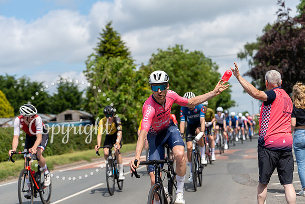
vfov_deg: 16.3
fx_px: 712
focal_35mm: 84
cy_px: 102
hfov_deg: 24.2
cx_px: 152
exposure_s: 1/1250
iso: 100
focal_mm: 84
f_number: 3.5
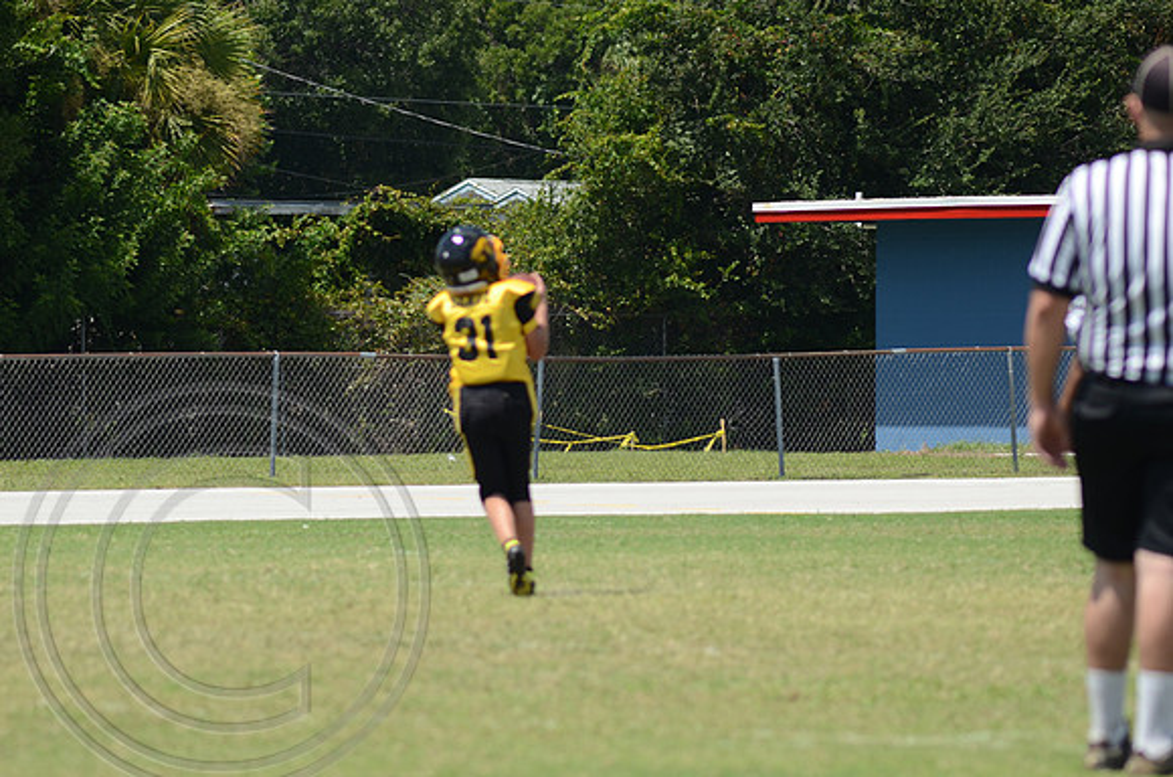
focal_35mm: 300
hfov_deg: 6.9
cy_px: 388
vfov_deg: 4.6
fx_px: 9754
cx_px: 586
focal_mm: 200
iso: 200
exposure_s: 1/800
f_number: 6.3
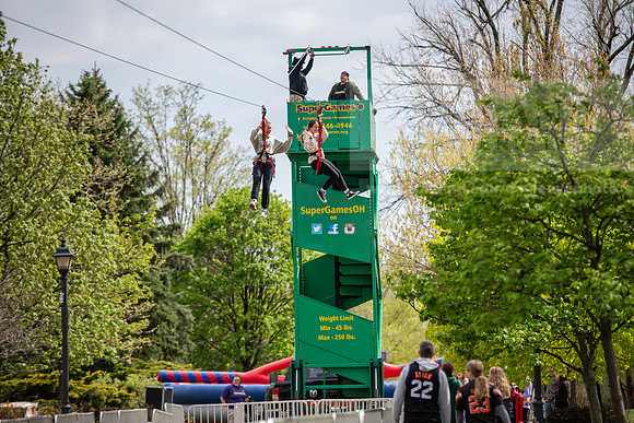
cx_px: 317
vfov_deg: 7.6
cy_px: 212
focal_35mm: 180
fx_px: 3171
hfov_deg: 11.4
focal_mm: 180
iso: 160
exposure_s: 1/800
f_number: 4
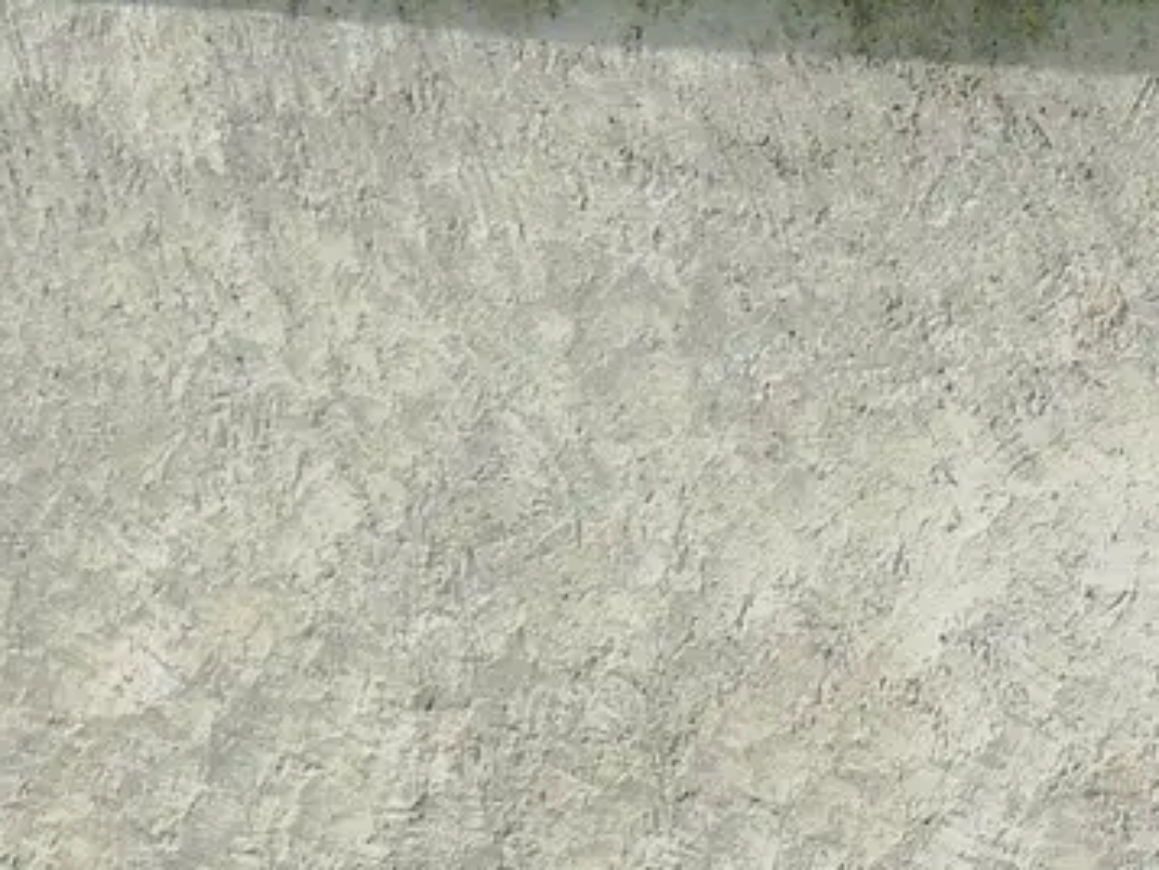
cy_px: -208
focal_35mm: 129
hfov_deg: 14.7
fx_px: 4321
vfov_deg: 11.3
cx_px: 1425
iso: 100
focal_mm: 6
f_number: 5
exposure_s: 1/200
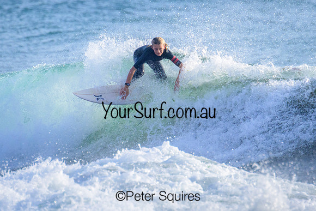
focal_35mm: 1096
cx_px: 150
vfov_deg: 1.3
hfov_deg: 1.9
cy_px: 67
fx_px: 9620
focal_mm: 800
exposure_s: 1/2000
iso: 1800
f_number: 13
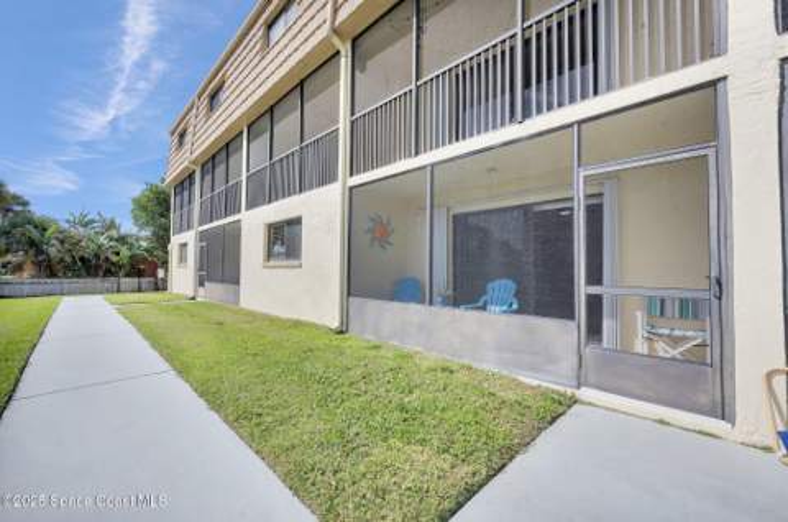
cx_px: 394
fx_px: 306
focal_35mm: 14
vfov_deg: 81.0
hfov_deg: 104.4
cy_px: 261
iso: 320
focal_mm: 14
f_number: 11
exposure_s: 1/320
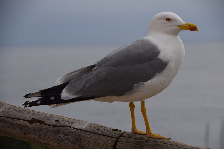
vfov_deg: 7.5
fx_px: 1139
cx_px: 112
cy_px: 74
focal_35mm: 183
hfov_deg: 11.2
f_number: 9
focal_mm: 122
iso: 200
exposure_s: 1/320
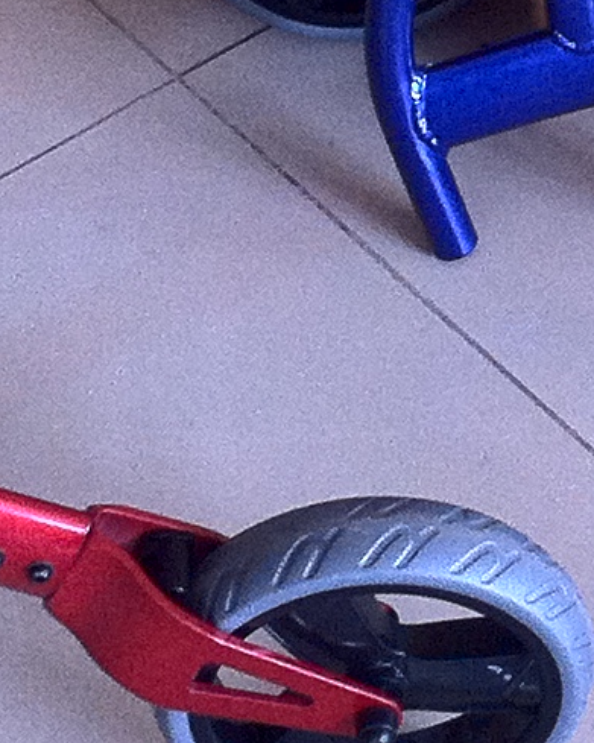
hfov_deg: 8.5
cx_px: 650
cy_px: -23
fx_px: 3979
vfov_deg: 10.6
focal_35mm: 181
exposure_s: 1/15
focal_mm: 3.85
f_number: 2.8
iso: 160
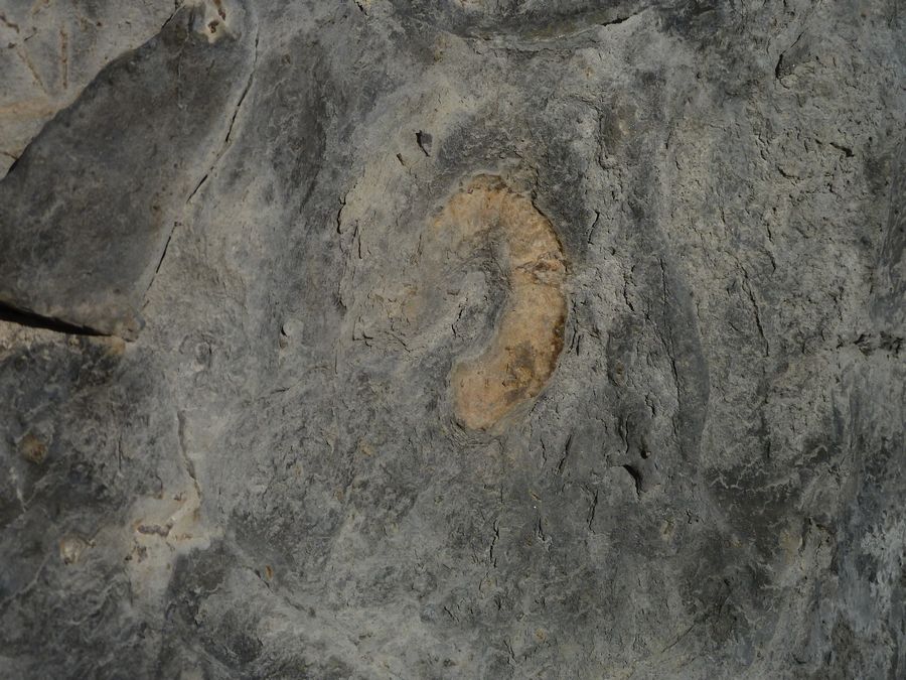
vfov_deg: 26.6
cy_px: 340
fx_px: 1440
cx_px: 453
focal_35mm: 55
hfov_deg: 34.9
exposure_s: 1/800
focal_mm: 9.1
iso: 80
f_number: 5.6
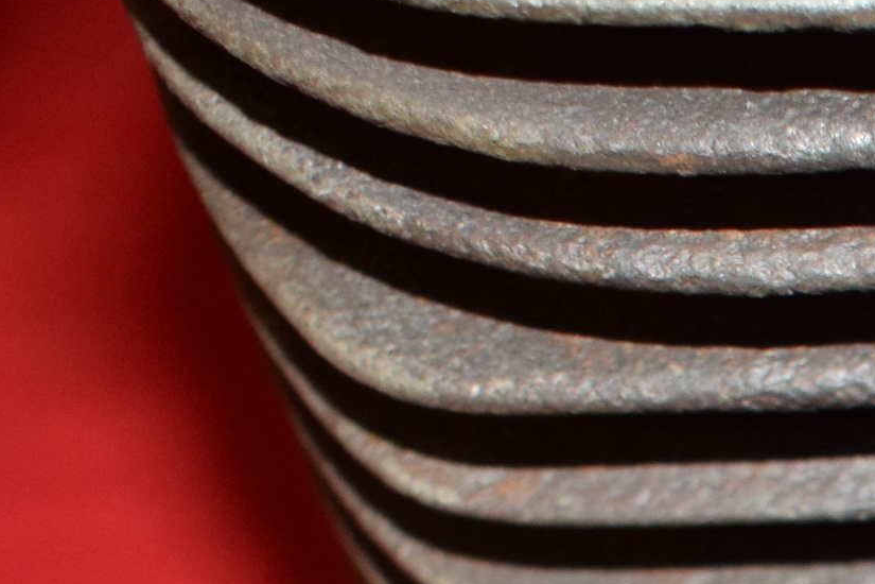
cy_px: 1220
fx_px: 4174
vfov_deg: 7.6
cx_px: 1499
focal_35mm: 172
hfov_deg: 11.3
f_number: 5
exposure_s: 1/160
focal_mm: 21
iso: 640
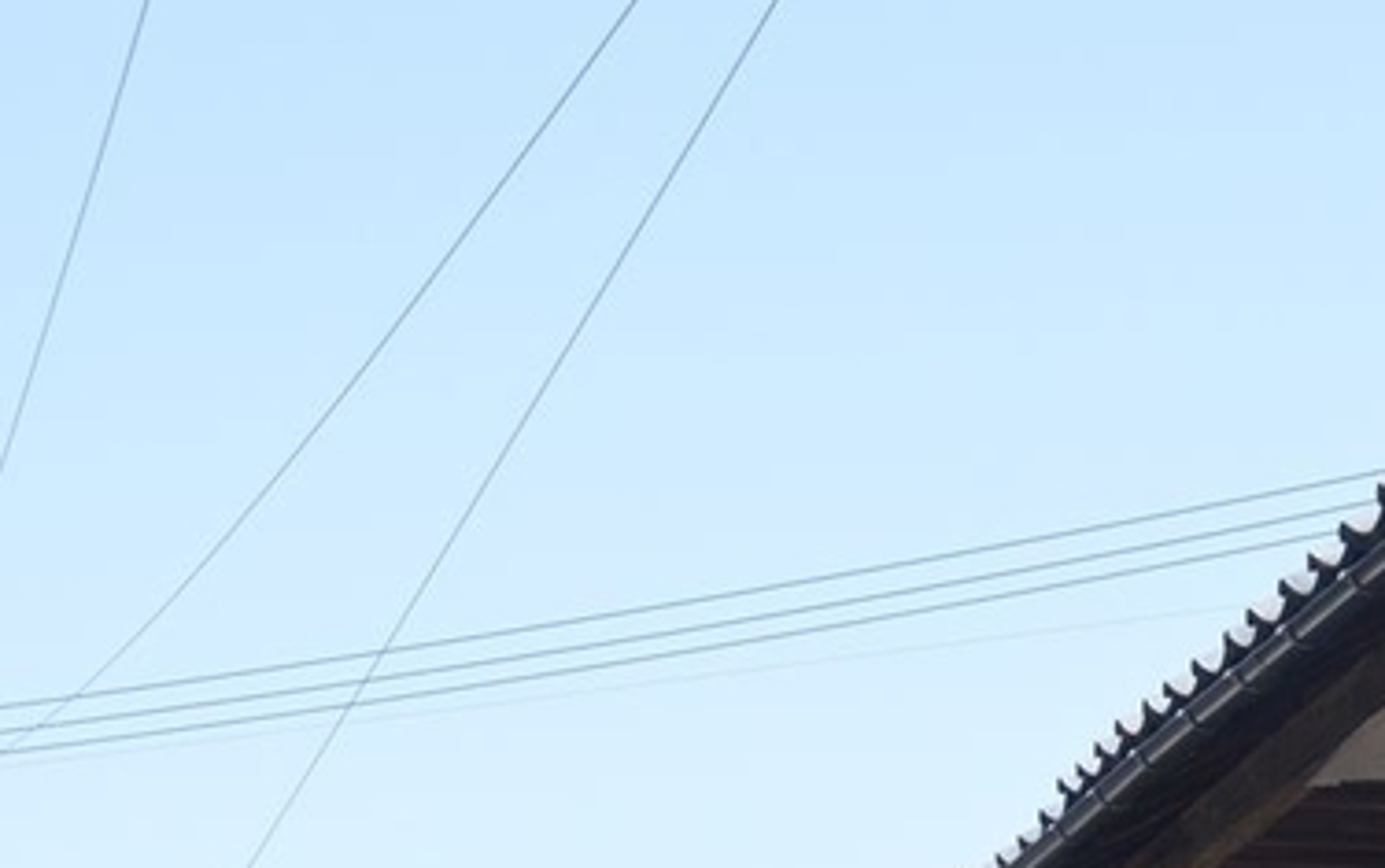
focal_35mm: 127
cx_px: 794
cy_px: 1252
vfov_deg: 10.0
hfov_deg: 16.4
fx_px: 4797
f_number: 9
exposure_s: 1/320
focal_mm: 26
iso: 400
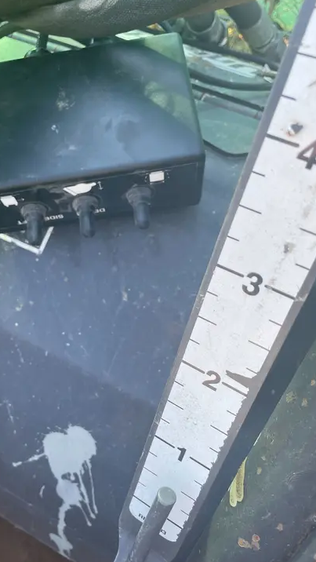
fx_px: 432
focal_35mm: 29
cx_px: 119
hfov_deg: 39.9
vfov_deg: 66.1
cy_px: 277
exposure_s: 1/248
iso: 40
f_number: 1.6
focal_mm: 4.2
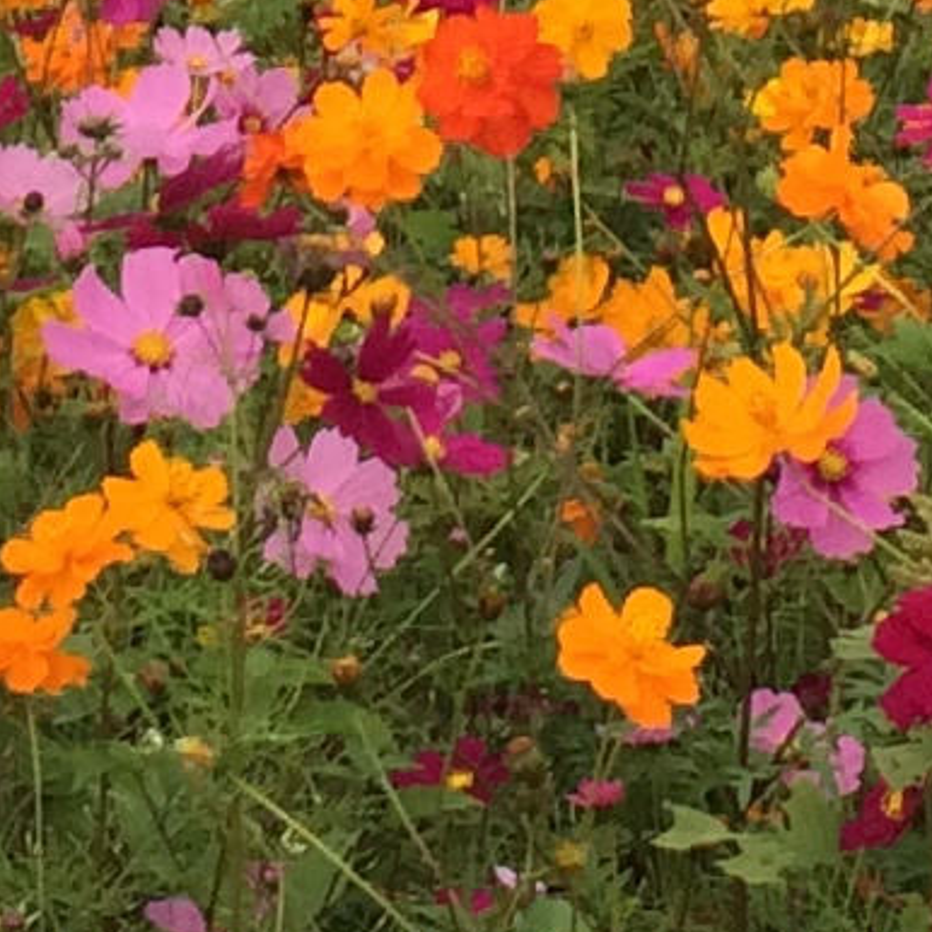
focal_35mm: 217
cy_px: -792
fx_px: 6610
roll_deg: +1.5
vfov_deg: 7.8
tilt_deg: -7.1
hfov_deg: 8.0
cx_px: 150
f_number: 2.2
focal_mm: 4.15
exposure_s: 1/1414
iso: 32
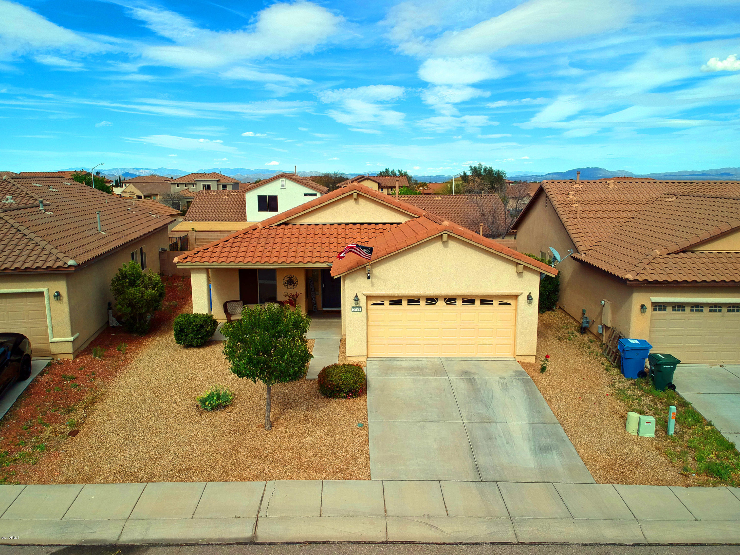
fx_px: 534
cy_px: 278
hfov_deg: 69.4
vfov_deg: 54.9
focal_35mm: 25
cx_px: 370
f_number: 2.6
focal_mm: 4.49
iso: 100
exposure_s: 1/640
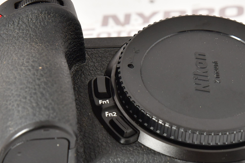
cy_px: 117
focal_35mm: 250
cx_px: 154
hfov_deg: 8.2
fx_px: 1701
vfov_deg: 5.5
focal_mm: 120
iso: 1000
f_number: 11
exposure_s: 1/200
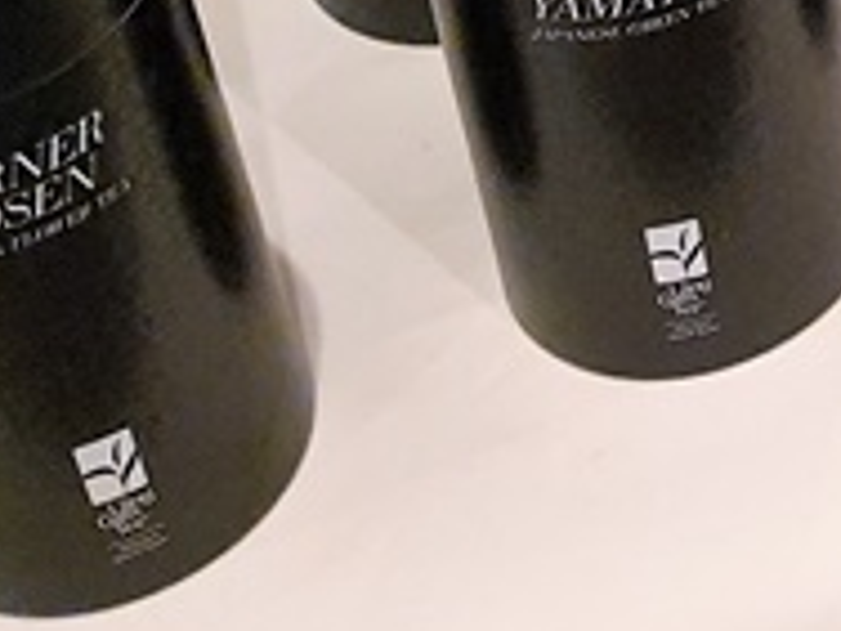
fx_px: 3353
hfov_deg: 13.0
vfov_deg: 9.8
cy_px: -707
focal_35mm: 138
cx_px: 1490
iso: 640
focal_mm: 4.32
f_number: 1.7
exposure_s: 1/50
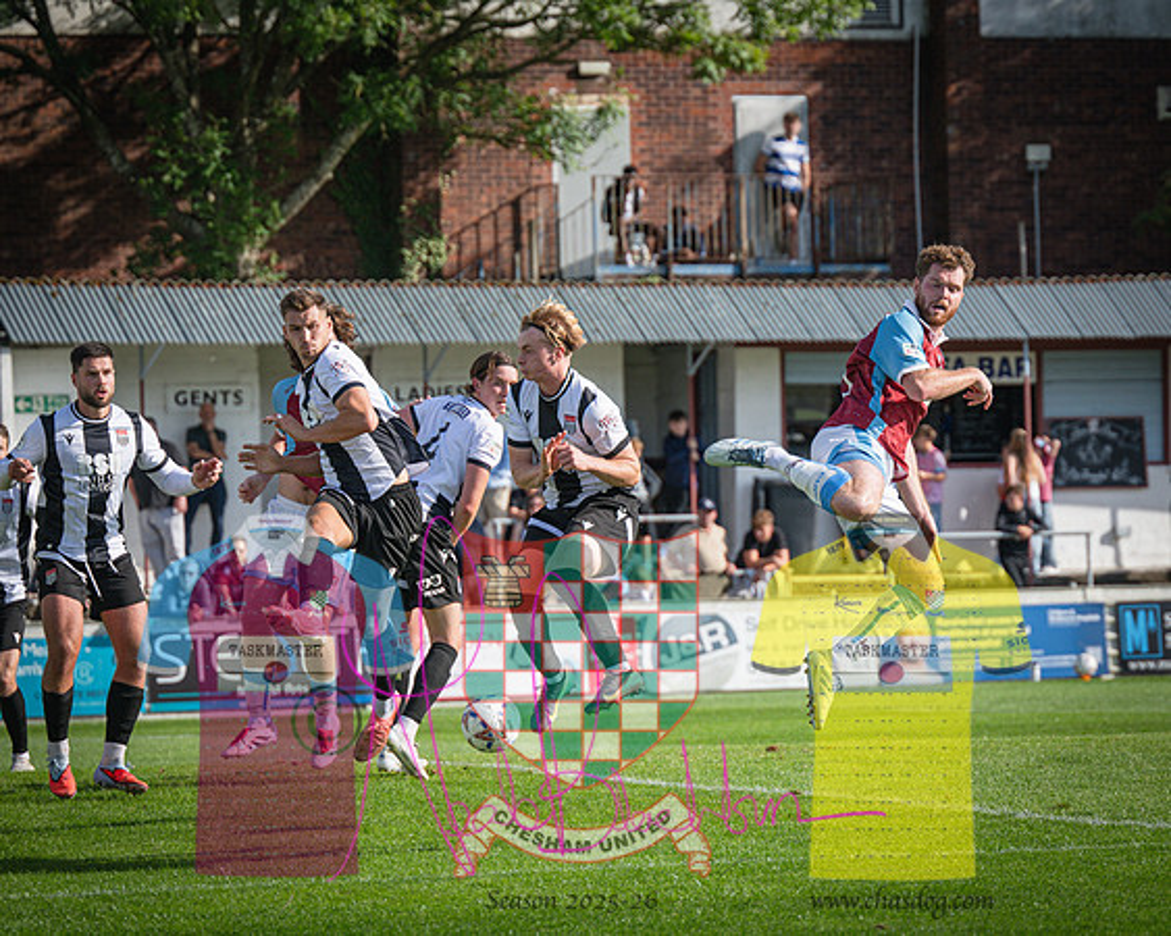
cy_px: 487
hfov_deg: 8.6
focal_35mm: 225
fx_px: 7795
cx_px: 824
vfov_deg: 6.9
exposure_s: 1/1600
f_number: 4
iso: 200
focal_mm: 140
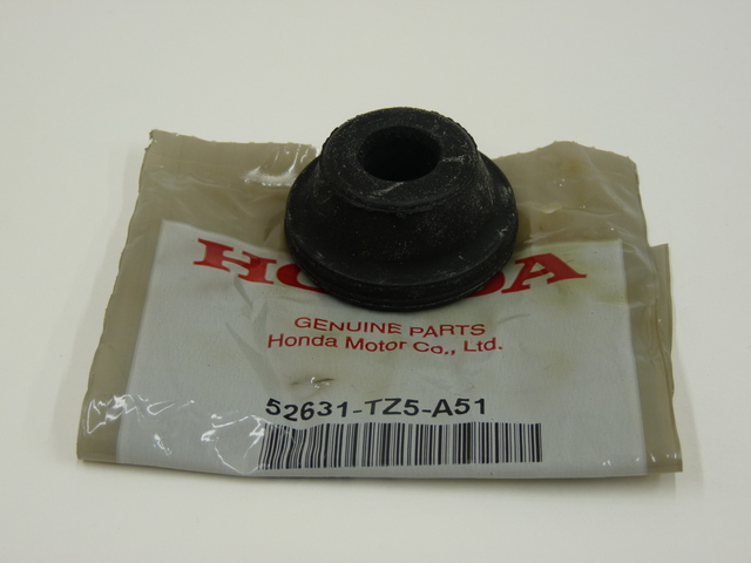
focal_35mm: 81
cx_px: 376
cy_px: 282
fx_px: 1757
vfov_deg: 18.2
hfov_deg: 24.1
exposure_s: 1/40
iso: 100
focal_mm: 14.4
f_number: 3.4
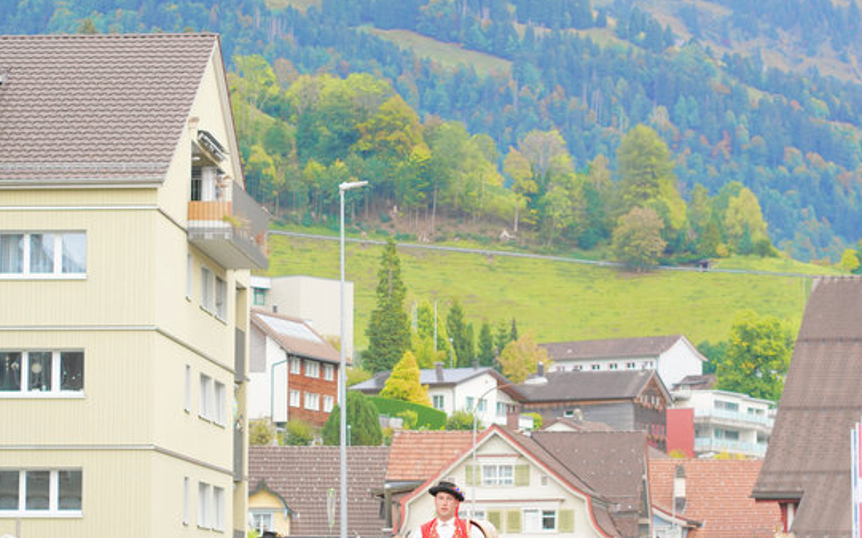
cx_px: 468
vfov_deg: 9.1
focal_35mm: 144
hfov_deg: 14.5
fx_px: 3383
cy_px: 275
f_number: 4.5
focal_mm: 85
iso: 500
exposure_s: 1/500
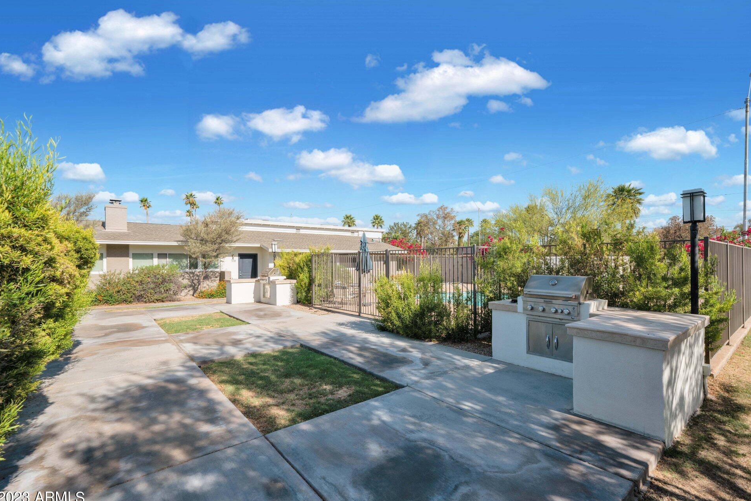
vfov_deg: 73.7
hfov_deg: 96.6
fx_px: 334
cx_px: 395
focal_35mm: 16
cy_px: 254
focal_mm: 15
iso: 100
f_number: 10
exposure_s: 1/125
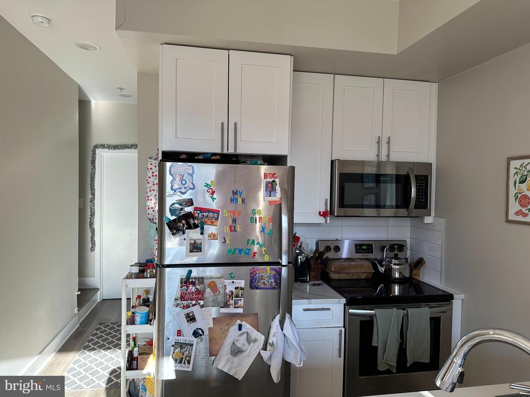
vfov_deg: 56.8
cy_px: 198
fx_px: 367
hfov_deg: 71.6
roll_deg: -0.4
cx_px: 265
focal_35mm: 24
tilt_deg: -1.4
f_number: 1.78
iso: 64
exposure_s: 1/136
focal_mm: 6.86
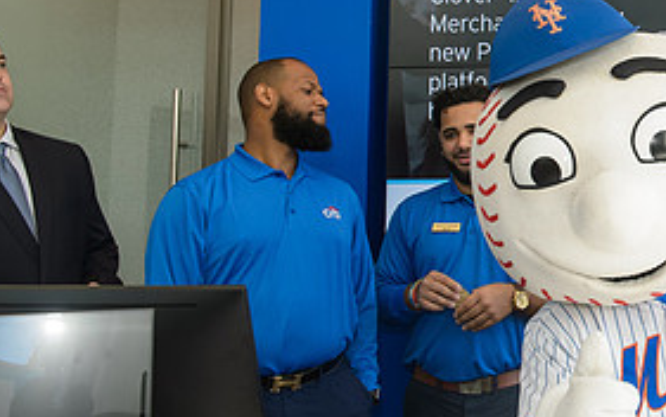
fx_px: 1108
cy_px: 85
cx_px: 675
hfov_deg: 30.9
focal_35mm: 61
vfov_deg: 21.1
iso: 1000
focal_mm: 29
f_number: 6.3
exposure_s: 1/200
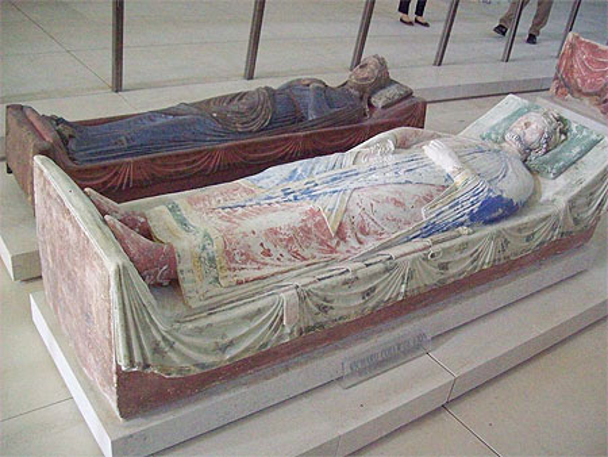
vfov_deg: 39.7
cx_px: 304
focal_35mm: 36
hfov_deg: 51.3
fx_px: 633
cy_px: 228
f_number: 2.7
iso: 800
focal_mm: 6
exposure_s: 1/29.9
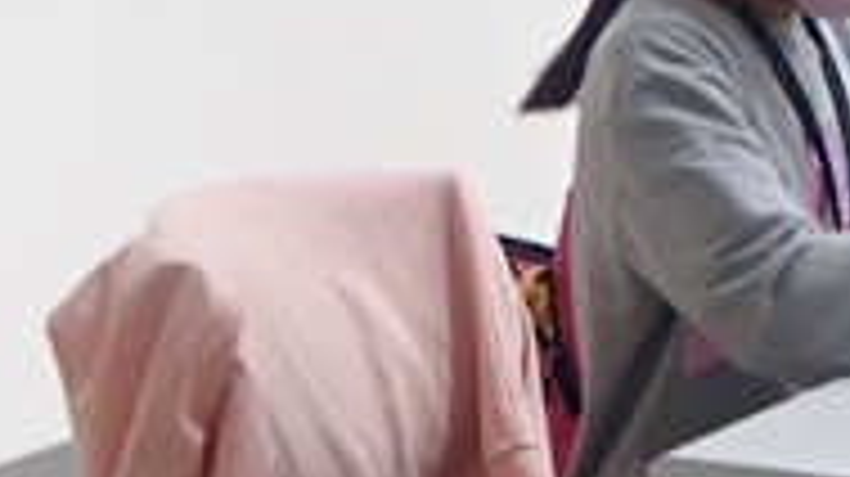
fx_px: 4189
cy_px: 1069
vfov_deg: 6.3
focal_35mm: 186
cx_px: -774
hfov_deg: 10.7
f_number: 2.9
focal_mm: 7.86
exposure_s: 1/40
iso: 400
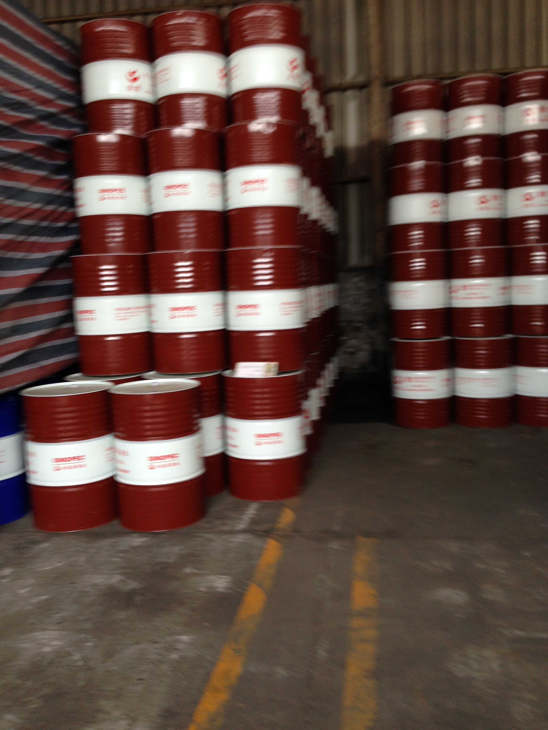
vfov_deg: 55.4
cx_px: 274
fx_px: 697
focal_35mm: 33
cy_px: 365
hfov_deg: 42.9
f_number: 2.4
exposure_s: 1/20
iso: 64
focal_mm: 4.12
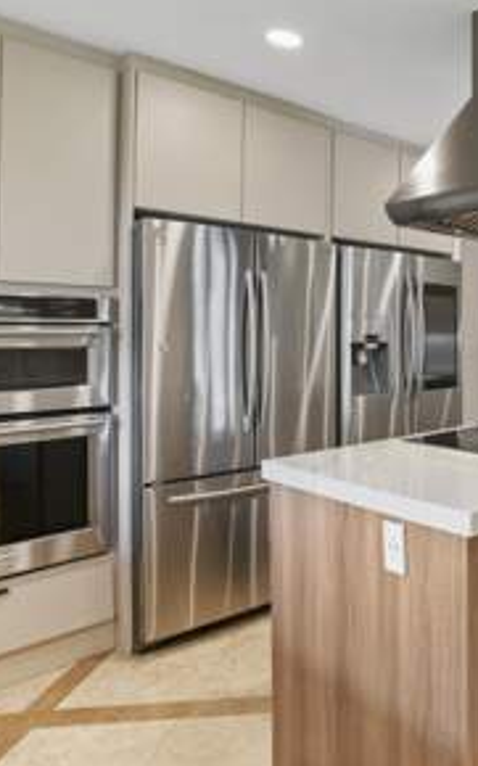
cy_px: 351
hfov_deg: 37.7
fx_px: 563
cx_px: 536
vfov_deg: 68.3
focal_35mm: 27
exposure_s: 1/1.67
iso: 100
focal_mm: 16
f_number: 9
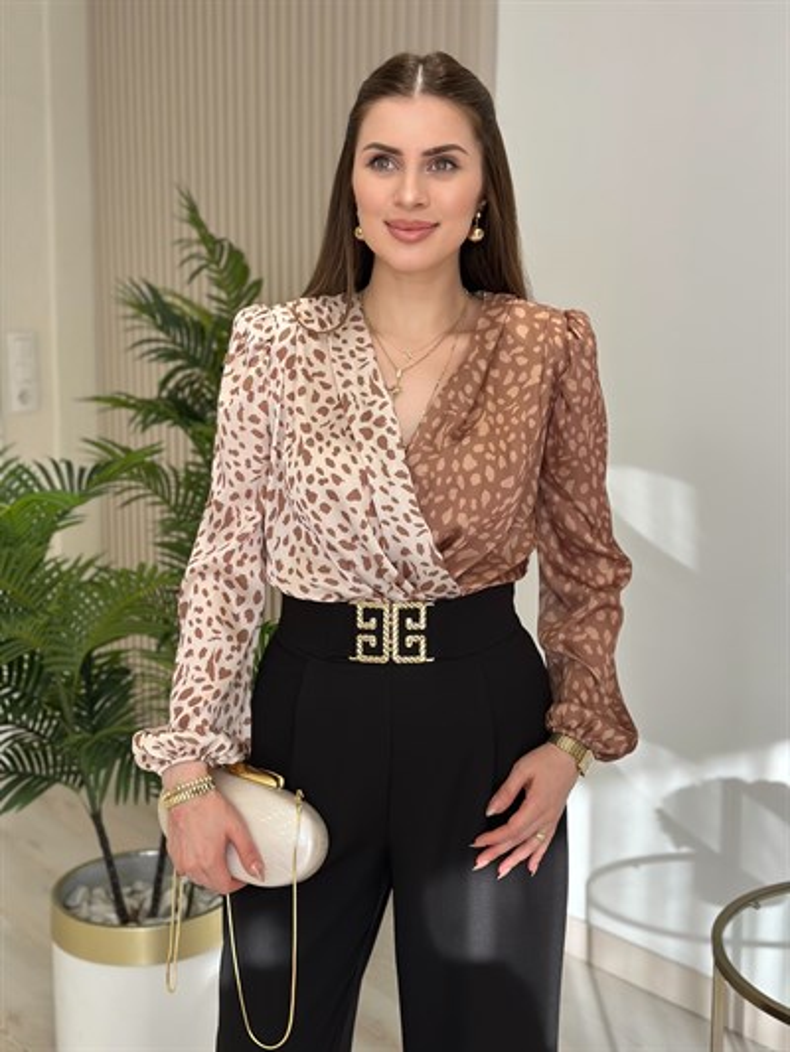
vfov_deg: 39.6
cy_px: 526
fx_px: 1460
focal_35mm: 48
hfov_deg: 30.3
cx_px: 395
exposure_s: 1/409
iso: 80
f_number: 1.78
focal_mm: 6.86
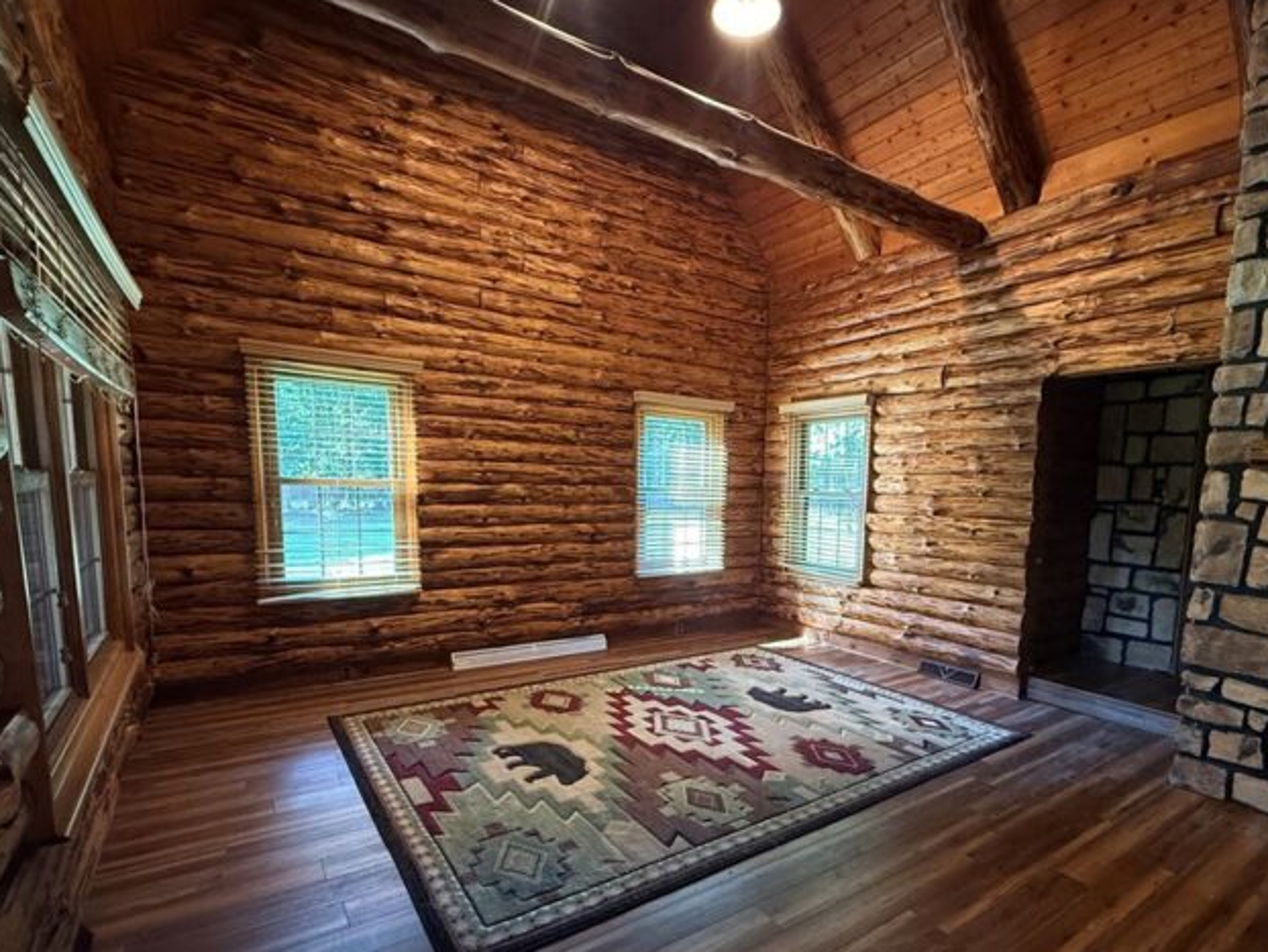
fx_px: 660
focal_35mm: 18
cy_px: 561
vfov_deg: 71.0
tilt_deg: -5.7
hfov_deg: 87.4
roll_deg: -1.5
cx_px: 705
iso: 640
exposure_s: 1/60
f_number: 2.2
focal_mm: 2.22
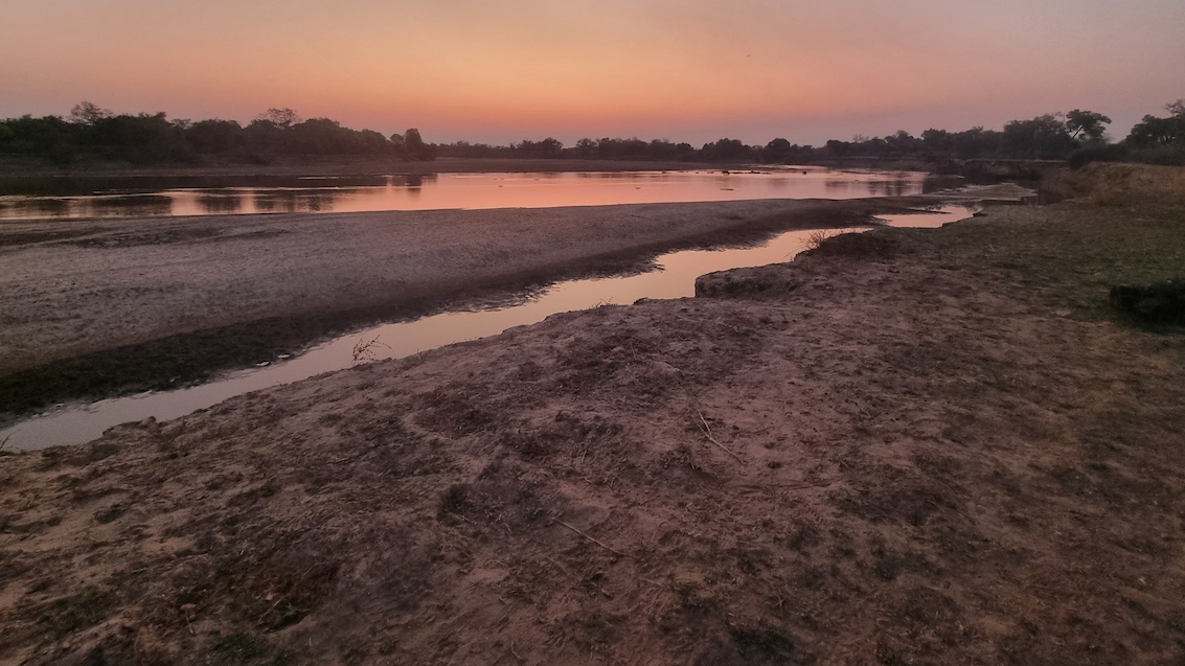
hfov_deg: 103.0
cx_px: 605
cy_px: 198
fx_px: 471
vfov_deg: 67.6
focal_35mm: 15
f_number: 2.2
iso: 250
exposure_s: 1/50
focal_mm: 2.2
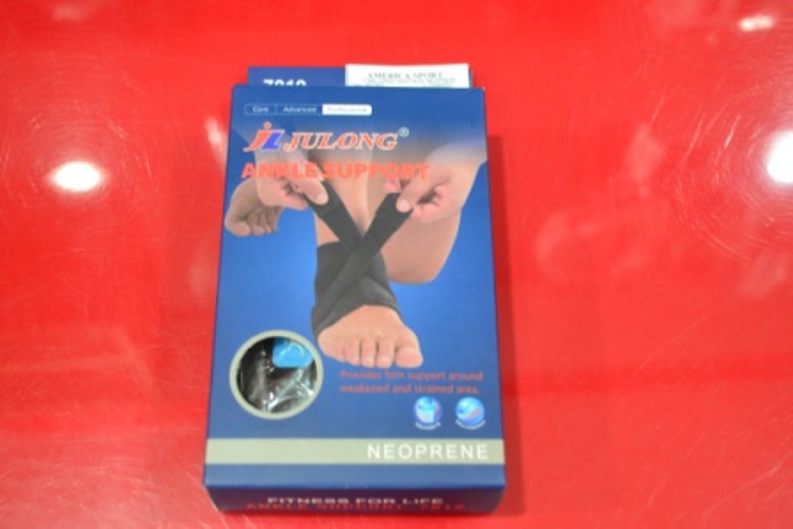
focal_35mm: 45
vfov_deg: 29.9
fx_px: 992
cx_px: 396
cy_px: 264
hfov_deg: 43.6
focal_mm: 30
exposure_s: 1/20
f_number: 4.5
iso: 800
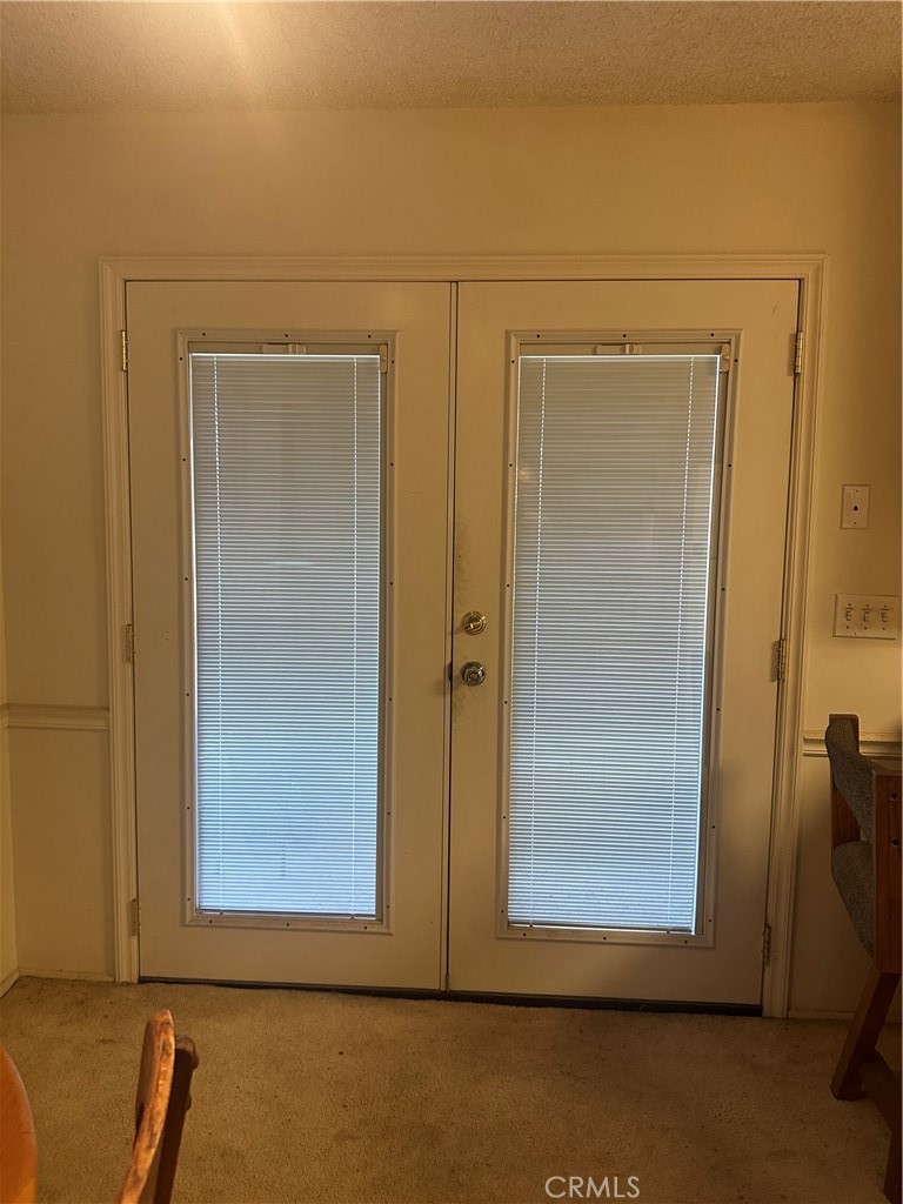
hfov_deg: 56.8
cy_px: 602
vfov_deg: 71.6
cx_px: 452
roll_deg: -0.7
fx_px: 835
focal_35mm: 24
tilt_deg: -2.7
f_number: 1.78
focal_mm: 6.86
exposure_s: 1/60
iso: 320
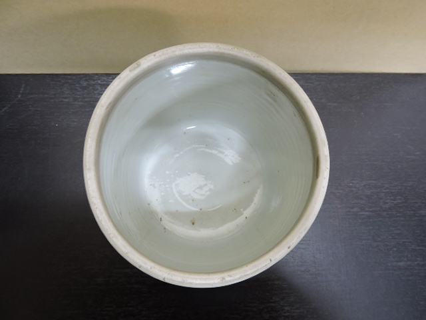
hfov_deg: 71.6
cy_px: 160
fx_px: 295
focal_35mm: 24
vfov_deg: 56.8
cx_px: 213
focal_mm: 4.3
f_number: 3.3
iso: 400
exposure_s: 1/20
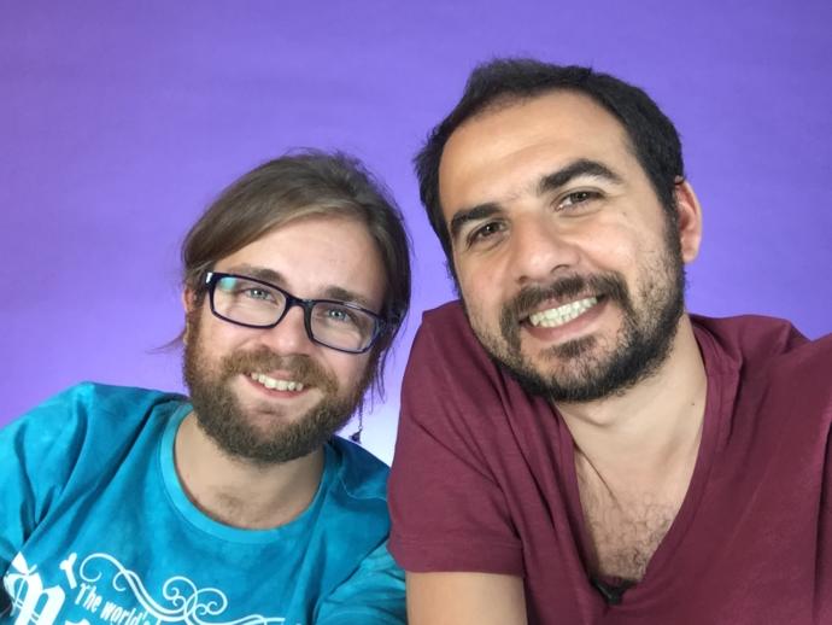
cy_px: 312
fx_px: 745
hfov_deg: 58.3
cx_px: 416
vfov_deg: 45.5
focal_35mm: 31
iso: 40
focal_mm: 2.65
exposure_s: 1/40
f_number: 2.2
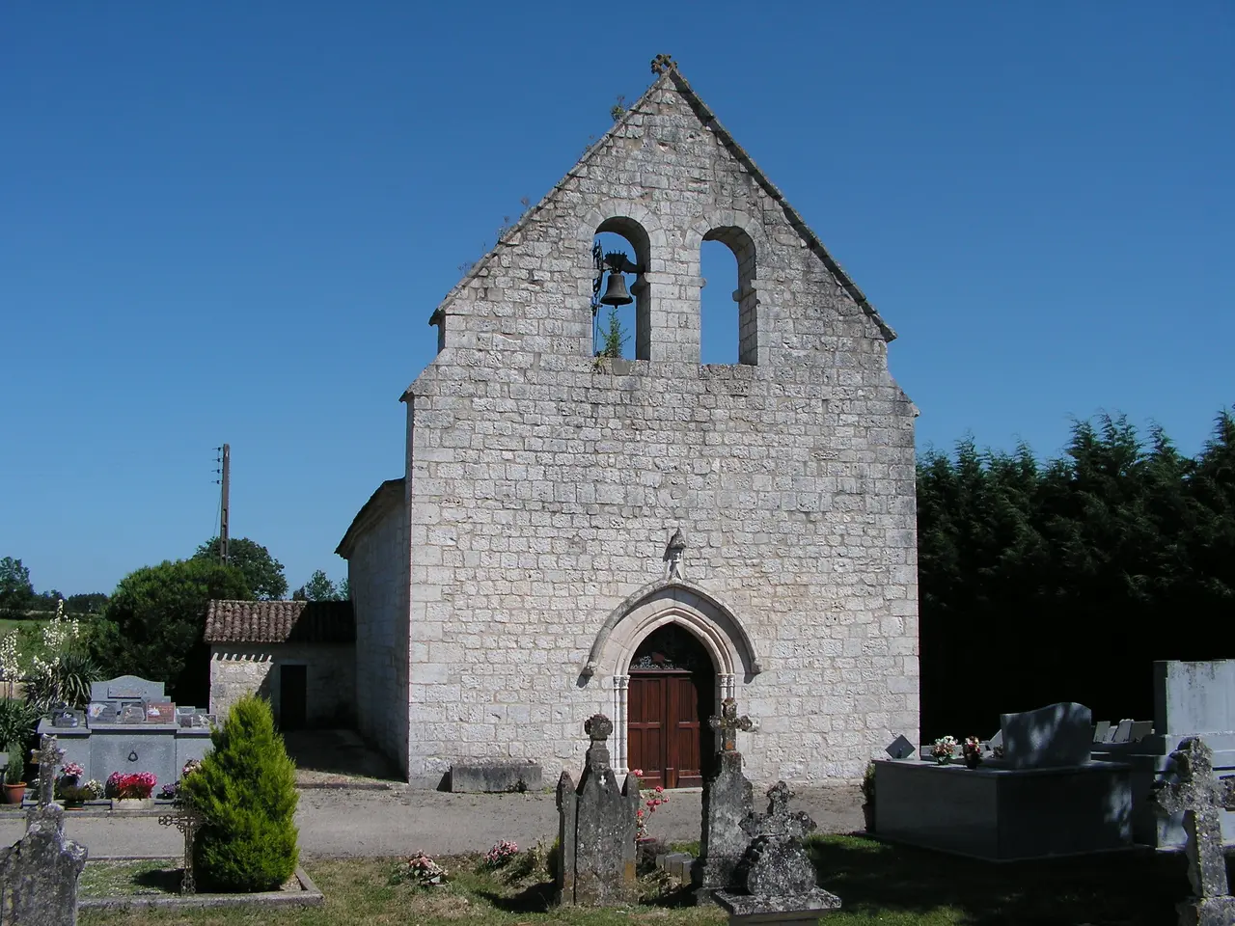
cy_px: 463
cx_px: 618
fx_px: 1284
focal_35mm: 36
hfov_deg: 51.4
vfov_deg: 39.7
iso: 50
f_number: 4.8
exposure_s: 1/640
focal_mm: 6
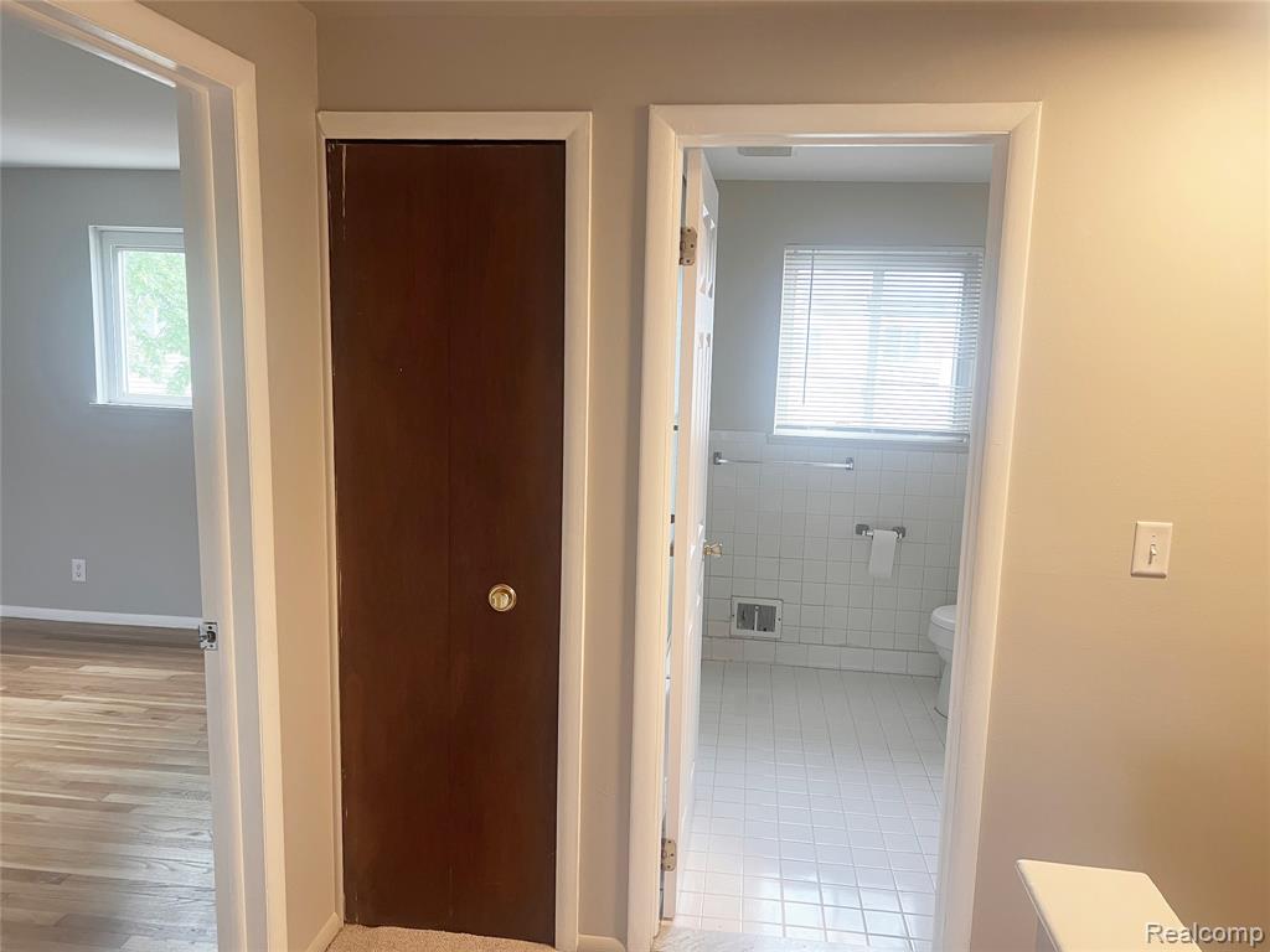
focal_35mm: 26
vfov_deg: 53.1
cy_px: 476
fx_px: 954
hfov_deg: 67.3
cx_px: 635
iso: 125
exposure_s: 1/60
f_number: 1.5
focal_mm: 5.7
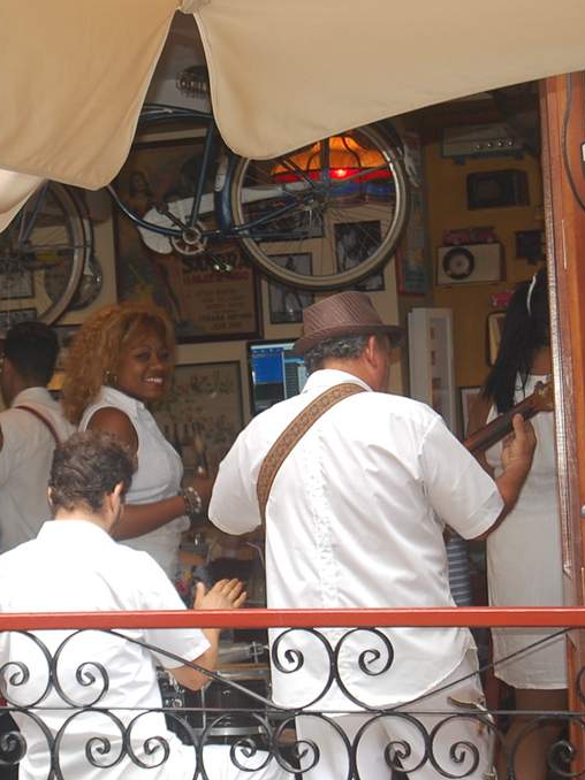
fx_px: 2699
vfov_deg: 16.5
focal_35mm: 120
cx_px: 157
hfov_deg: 12.3
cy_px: 391
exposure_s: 1/60
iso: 400
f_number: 5.6
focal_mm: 55
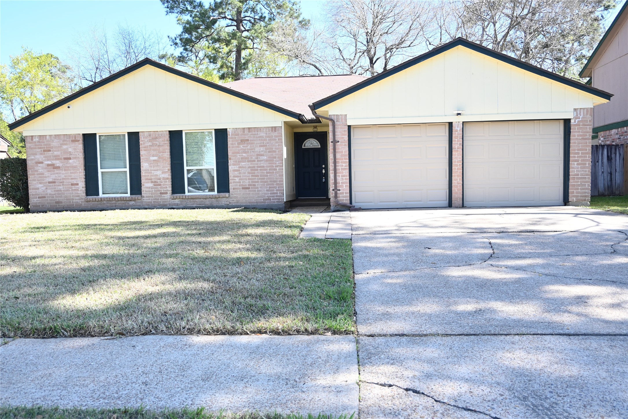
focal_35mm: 31
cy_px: 210
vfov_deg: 42.6
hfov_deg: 60.7
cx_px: 314
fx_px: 536
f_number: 3.8
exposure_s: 1/200
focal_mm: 20.5
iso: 100
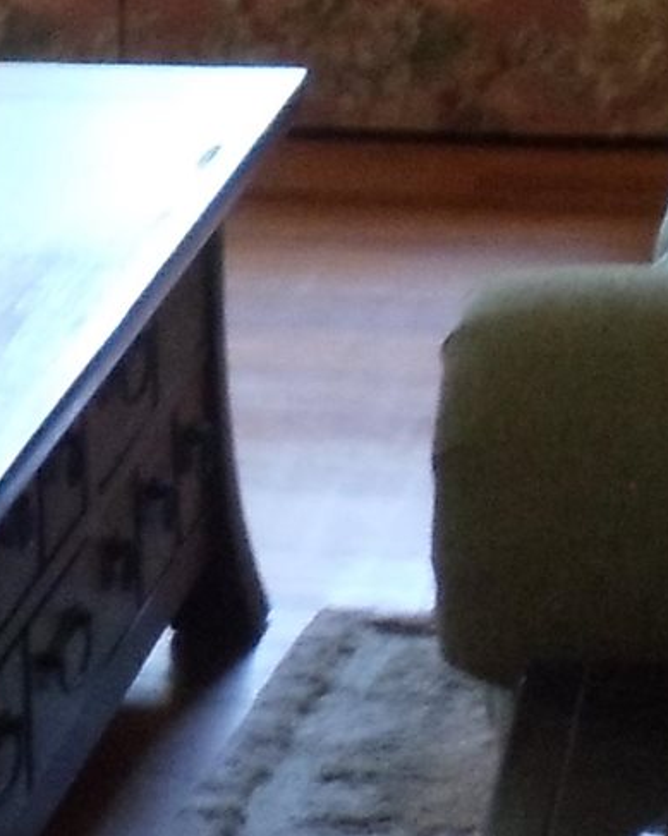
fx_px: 6703
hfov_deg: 5.6
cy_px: -398
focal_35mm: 271
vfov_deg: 7.0
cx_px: -654
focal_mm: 6
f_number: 3.5
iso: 400
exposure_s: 1/30
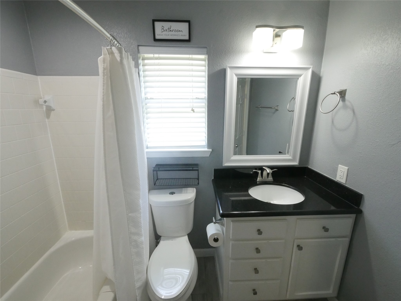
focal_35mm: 14
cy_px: 150
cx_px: 200
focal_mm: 7
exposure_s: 1/60
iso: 3200
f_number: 8
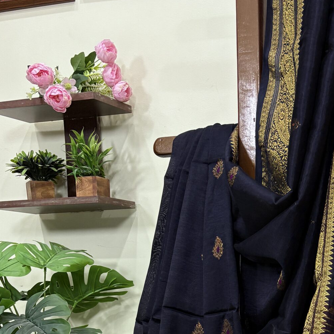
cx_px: 310
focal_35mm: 59
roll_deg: +0.1
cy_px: 367
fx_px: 644
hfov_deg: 27.8
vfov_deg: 26.7
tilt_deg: -6.0
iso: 80
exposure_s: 1/100
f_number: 1.6
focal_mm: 5.96
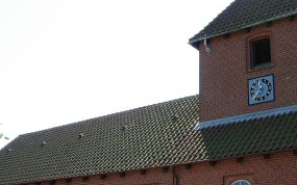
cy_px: 139
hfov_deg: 35.6
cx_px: 174
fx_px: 461
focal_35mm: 57
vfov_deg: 22.5
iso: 50
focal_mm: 7.5
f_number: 4.8
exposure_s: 1/209
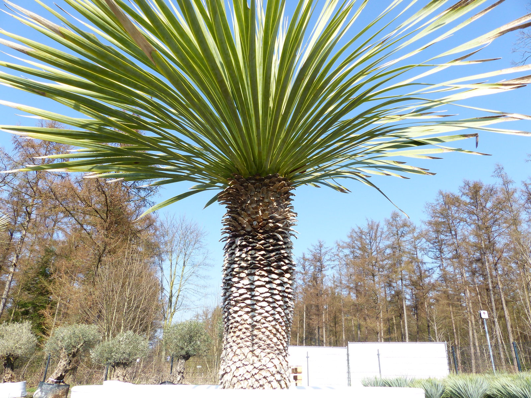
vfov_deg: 54.9
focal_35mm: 25
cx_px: 266
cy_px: 199
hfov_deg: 69.4
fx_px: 383
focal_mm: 4.5
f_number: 4
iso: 100
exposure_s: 1/400
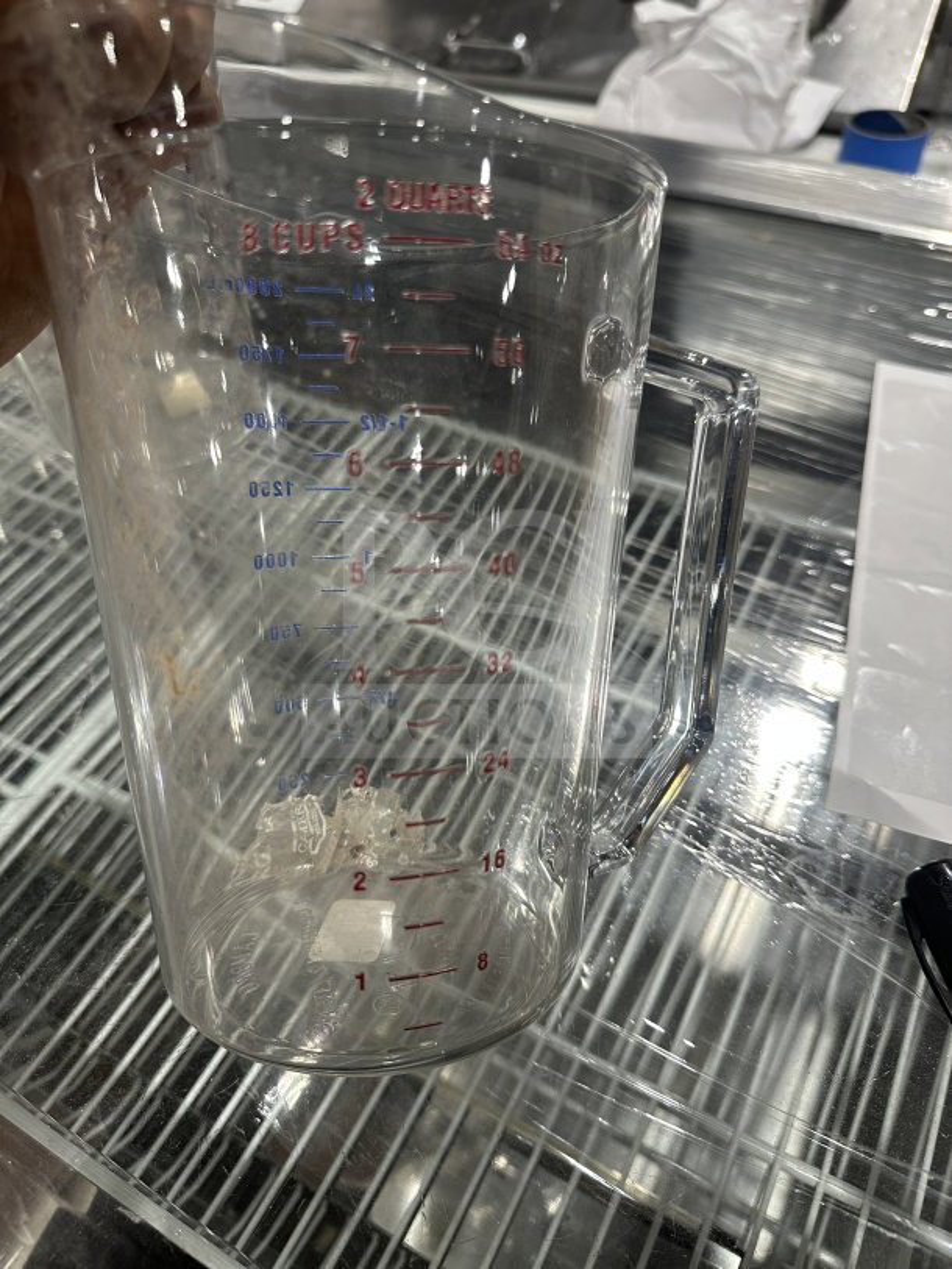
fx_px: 880
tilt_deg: -47.6
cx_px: 476
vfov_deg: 71.6
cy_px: 634
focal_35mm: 24
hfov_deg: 56.8
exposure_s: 1/121
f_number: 1.78
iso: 200
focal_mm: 6.86
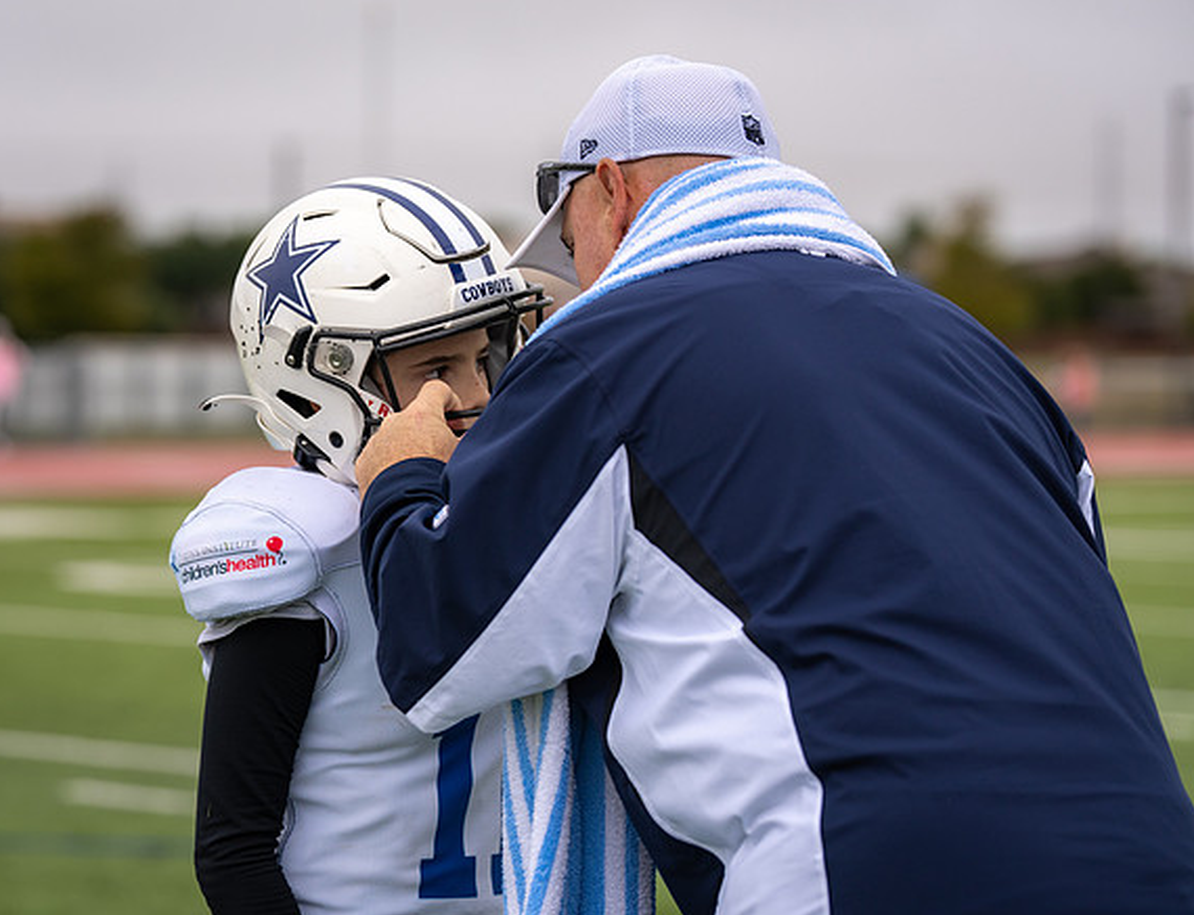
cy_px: 453
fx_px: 4590
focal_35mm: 132
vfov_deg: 11.4
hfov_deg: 14.8
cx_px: 486
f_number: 3.5
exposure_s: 1/1250
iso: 250
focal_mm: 114
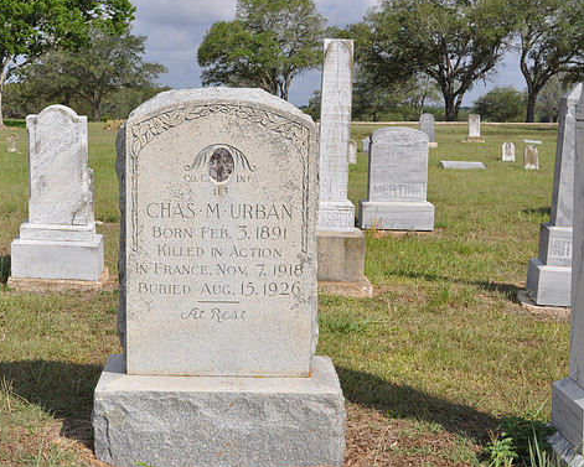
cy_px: 232
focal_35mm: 61
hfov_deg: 31.1
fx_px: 1047
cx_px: 232
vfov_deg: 25.2
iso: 200
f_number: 10
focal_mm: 35
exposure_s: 1/400
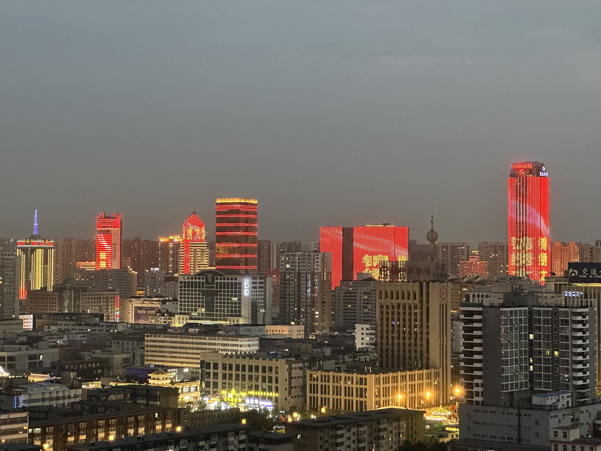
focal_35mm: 77
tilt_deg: +1.3
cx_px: 300
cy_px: 226
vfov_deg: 19.1
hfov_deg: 25.3
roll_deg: -1.2
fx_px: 1337
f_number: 2.8
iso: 2000
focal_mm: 9
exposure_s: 1/31
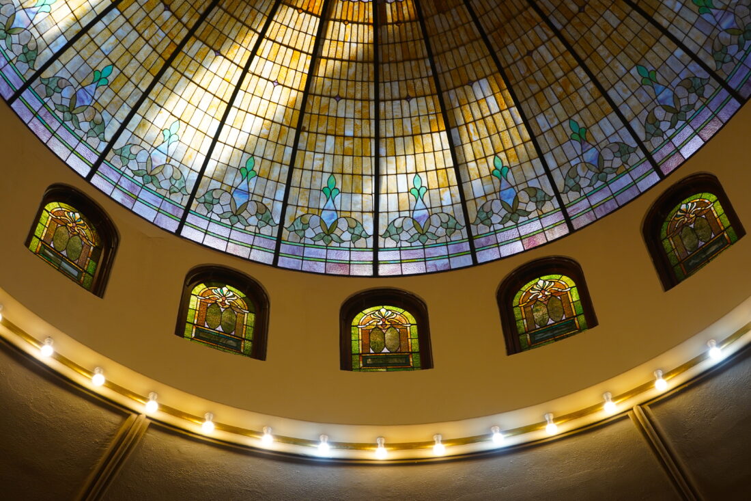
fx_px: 1085
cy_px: 250
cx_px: 376
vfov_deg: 26.0
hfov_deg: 38.2
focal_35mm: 52
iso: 250
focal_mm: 52
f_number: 5
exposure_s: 1/60
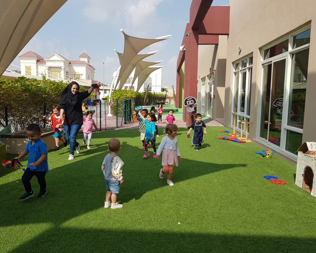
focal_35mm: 28
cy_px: 131
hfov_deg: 62.2
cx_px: 151
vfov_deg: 51.5
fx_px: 262
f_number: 1.7
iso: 40
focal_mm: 4.2
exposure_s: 1/2184
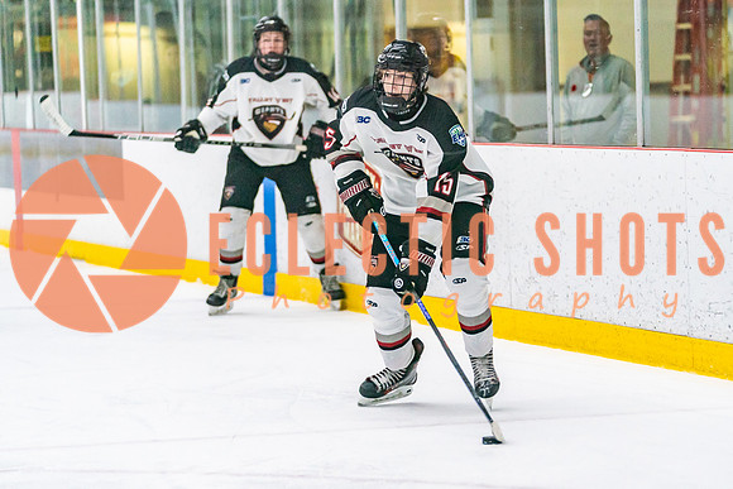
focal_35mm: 176
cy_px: 304
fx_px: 3592
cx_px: 446
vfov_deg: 7.8
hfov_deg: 11.6
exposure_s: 1/1250
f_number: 2.8
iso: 3200
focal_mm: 127
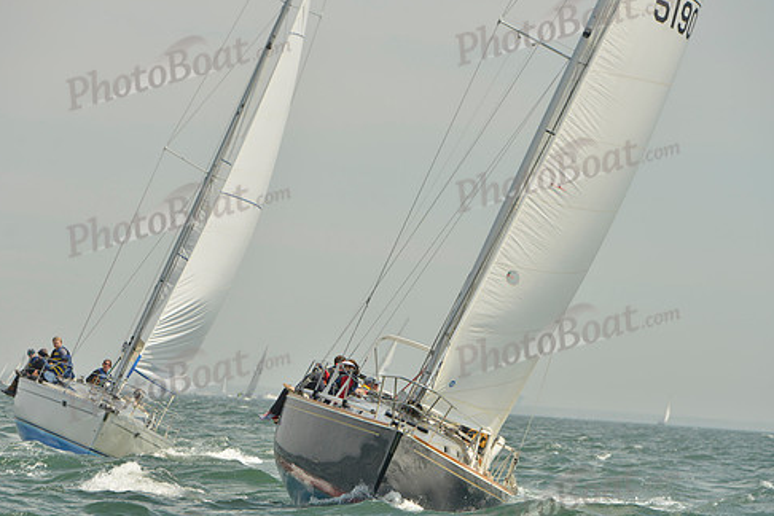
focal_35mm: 197
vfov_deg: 7.0
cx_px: 374
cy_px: 276
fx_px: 4235
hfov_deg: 10.4
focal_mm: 165
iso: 200
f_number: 7.1
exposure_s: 1/1250
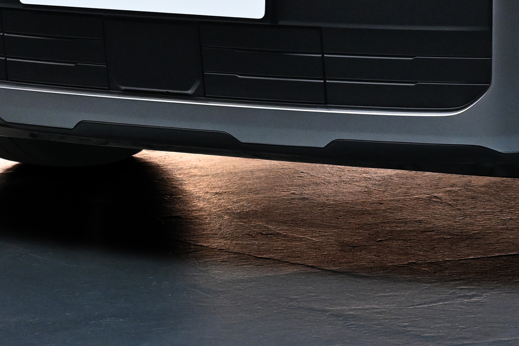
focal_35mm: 184
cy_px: -220
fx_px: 2652
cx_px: 688
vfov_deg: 7.3
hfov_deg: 10.9
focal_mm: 45
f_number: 3.5
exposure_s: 1/40
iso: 1250
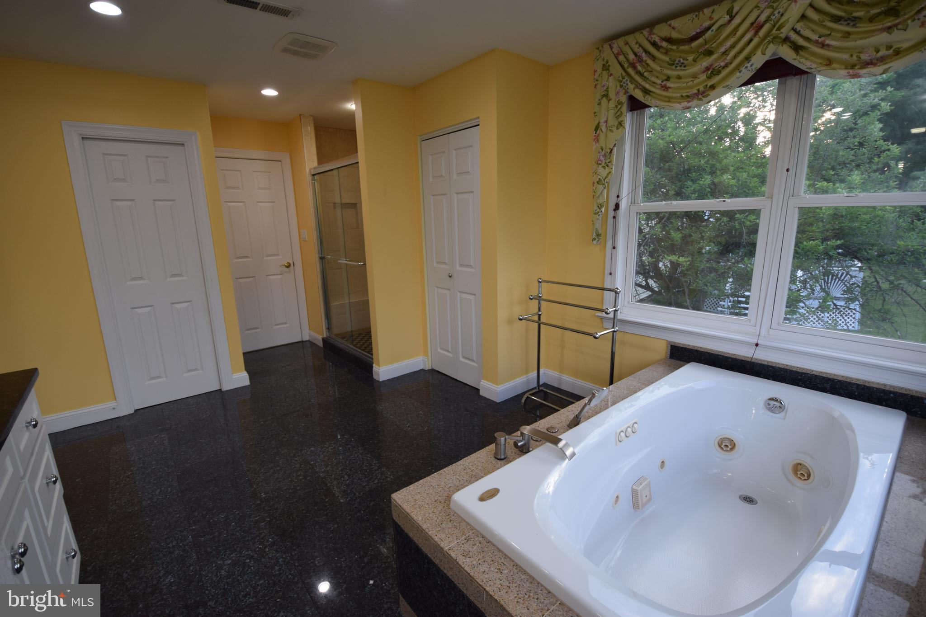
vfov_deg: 77.3
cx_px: 463
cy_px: 308
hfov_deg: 100.4
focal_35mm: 15
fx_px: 386
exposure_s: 1/90
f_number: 4.8
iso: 400
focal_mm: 10
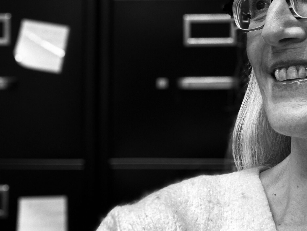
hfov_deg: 35.0
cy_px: 72
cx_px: 218
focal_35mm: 54
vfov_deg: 26.9
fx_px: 479
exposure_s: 1/60
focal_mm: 2.87
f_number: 2.2
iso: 320
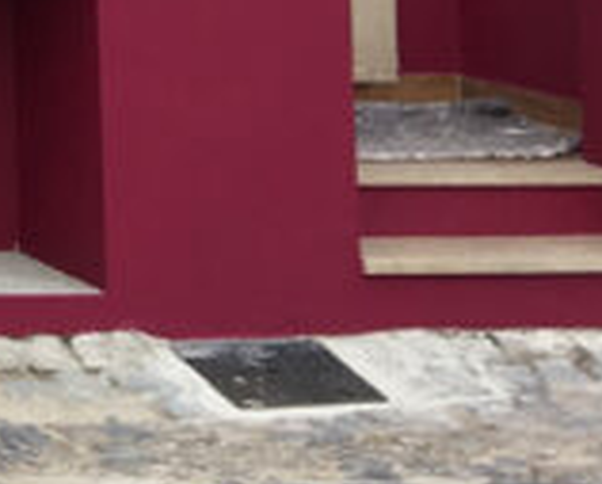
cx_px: -968
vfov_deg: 7.7
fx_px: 3267
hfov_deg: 9.2
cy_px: -777
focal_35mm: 183
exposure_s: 1/390
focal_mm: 4.15
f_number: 2.2
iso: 25
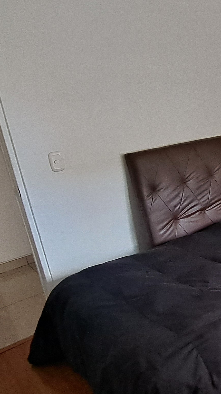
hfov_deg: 26.4
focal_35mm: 37
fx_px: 386
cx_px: 299
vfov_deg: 53.8
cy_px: 229
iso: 50
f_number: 2.2
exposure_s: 1/40
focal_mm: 1.74
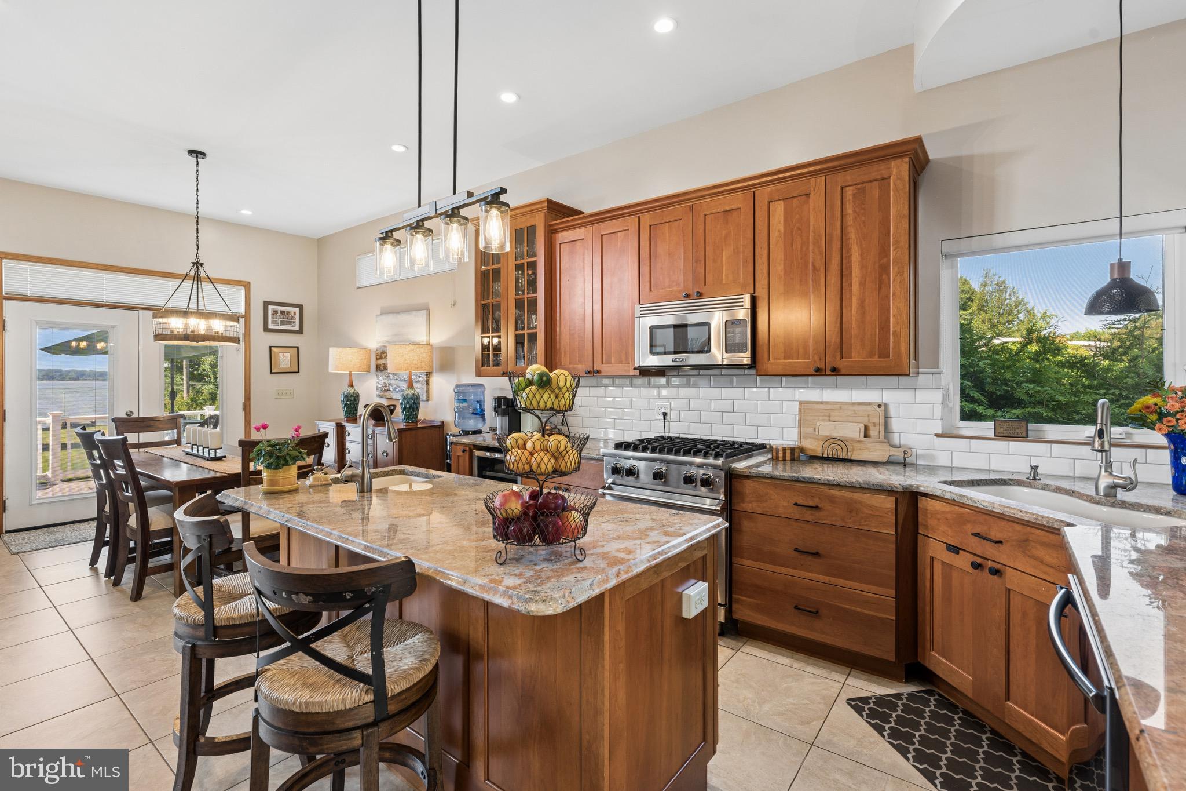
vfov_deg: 73.7
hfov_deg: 96.7
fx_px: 527
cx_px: 593
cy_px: 396
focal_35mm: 16
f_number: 8
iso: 500
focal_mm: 16
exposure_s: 1/20
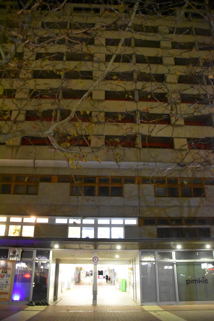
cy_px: 160
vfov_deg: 67.4
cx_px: 107
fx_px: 241
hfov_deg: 47.9
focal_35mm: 27
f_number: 3.5
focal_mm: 18
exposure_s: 1/30
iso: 12800
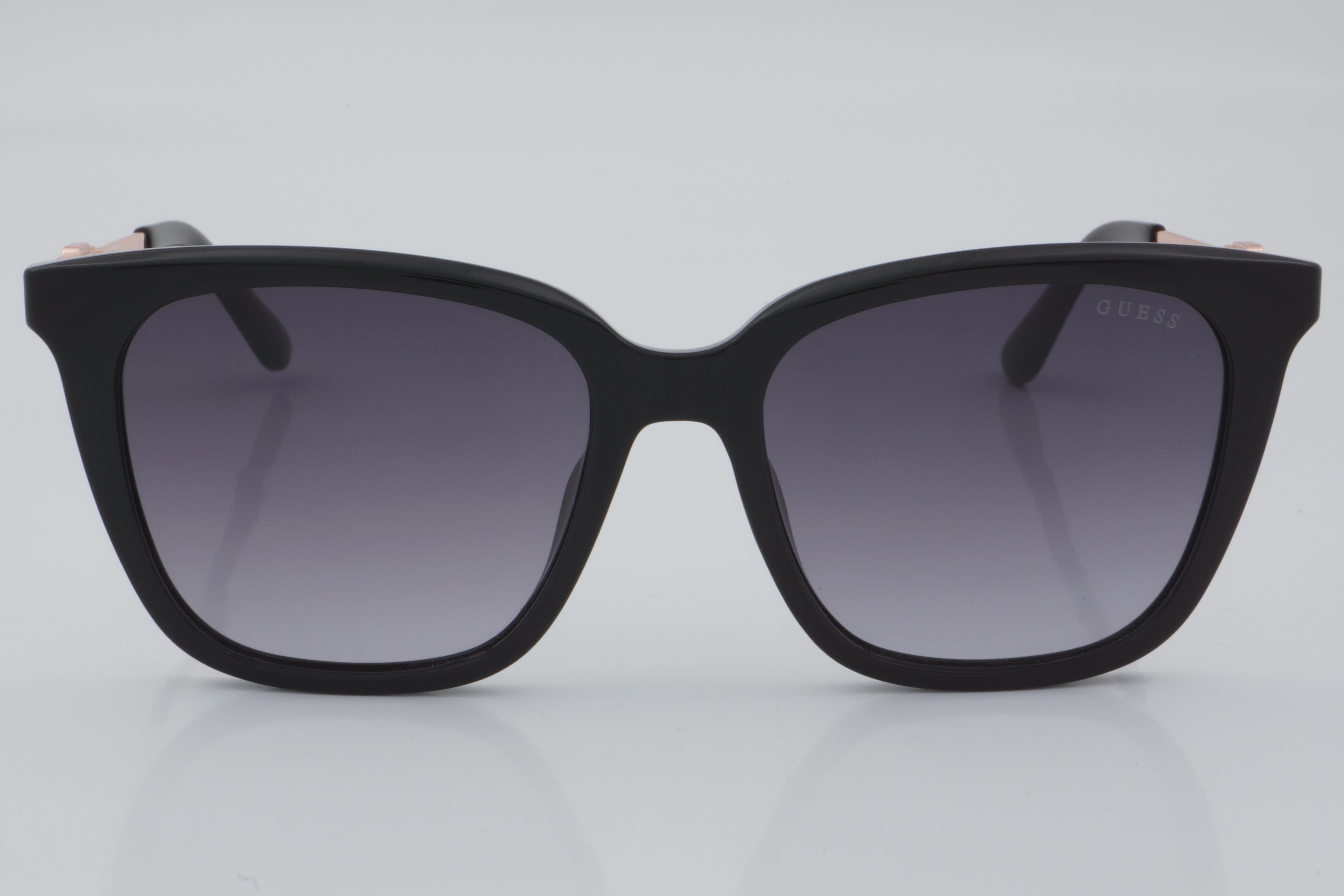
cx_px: 672
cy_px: 448
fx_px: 3080
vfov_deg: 16.6
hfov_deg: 24.6
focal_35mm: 82
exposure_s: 1/4
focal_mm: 55
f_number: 32
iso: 100
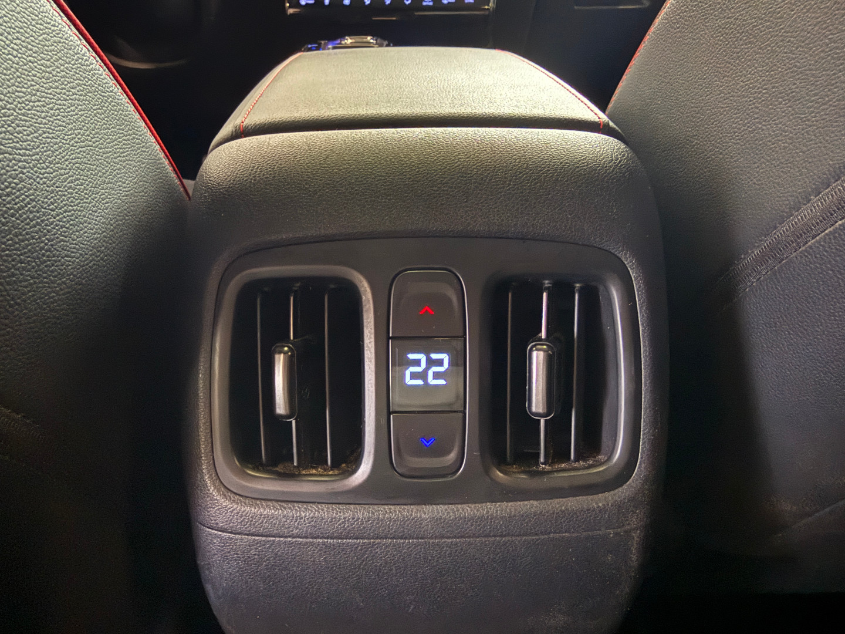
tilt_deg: -30.3
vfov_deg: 56.8
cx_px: 422
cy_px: 317
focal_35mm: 24
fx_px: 586
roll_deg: +1.0
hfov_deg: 71.6
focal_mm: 2.22
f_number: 2.2
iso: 640
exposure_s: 1/6
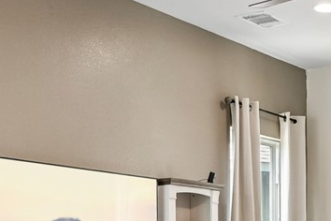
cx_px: 309
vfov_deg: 14.4
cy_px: 269
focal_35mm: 92
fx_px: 846
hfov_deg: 21.6
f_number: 6.7
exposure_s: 1/15
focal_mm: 15
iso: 100
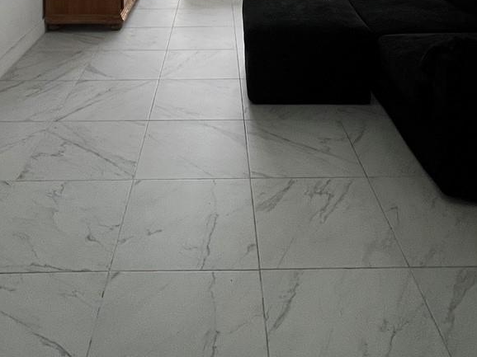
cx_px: 224
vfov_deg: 30.7
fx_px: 496
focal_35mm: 36
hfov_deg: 51.3
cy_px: -111
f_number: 1.8
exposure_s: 1/120
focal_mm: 1.57
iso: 125
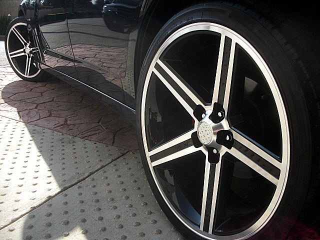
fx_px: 333
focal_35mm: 36
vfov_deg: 39.7
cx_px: 160
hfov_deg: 51.4
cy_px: 120
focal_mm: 6.3
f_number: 2.8
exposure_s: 1/320
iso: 50
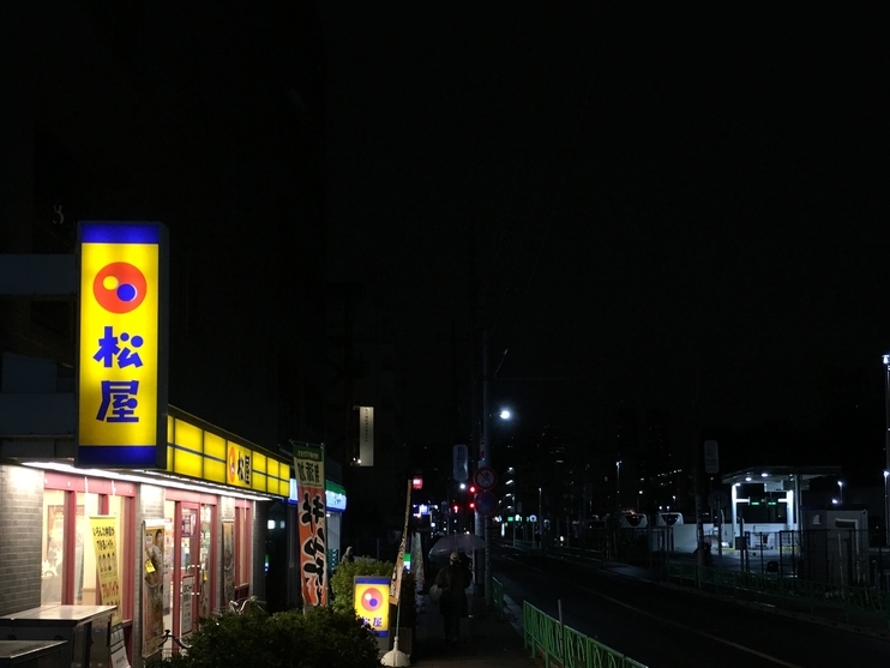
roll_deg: +0.4
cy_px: 457
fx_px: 1029
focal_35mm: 40
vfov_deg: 35.5
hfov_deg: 46.8
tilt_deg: +3.0
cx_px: 474
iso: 40
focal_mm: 4.15
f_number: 2.2
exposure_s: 1/30
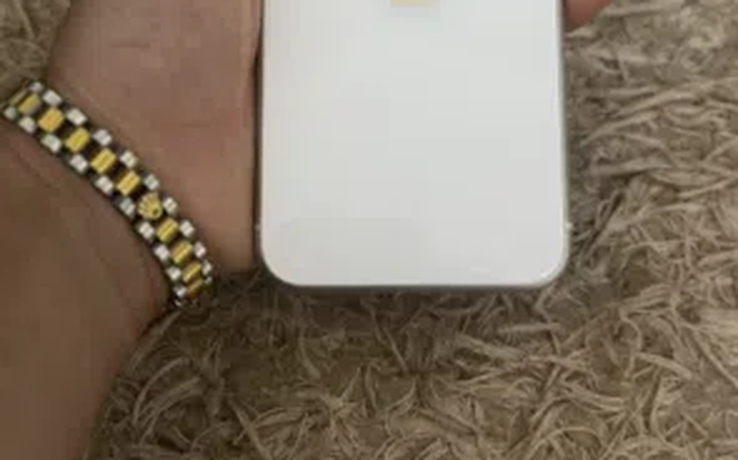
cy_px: -22
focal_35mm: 69
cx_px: 365
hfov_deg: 29.8
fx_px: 1387
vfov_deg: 18.3
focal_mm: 6.86
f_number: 1.78
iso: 250
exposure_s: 1/33
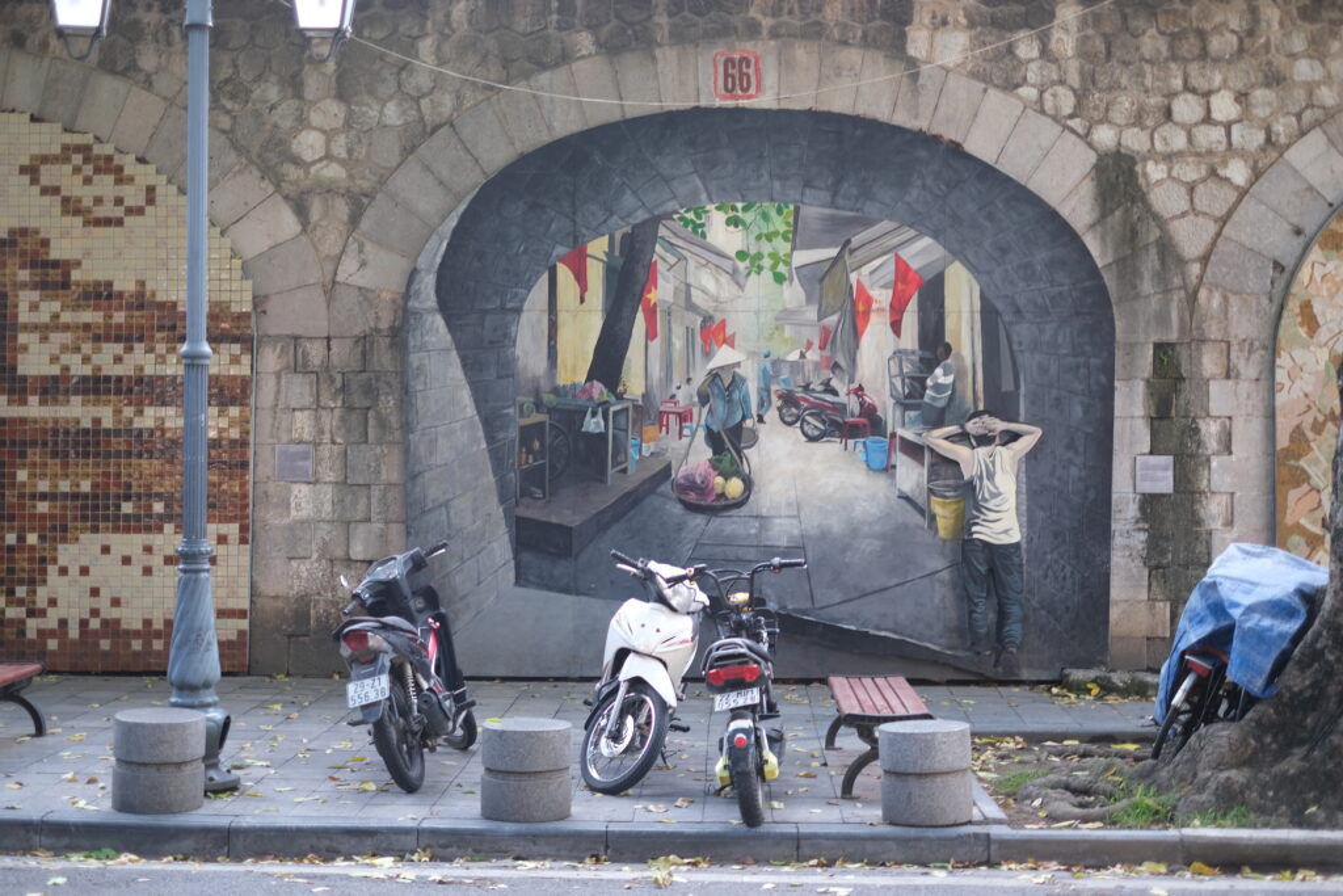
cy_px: 448
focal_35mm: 53
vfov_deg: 25.5
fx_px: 1977
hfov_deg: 37.5
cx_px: 672
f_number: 1.6
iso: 160
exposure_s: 1/100
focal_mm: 35
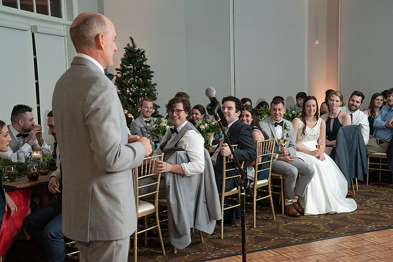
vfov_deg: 27.7
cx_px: 185
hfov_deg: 40.5
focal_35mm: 49
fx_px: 532
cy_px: 139
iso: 2000
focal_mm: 46
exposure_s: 1/200
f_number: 5
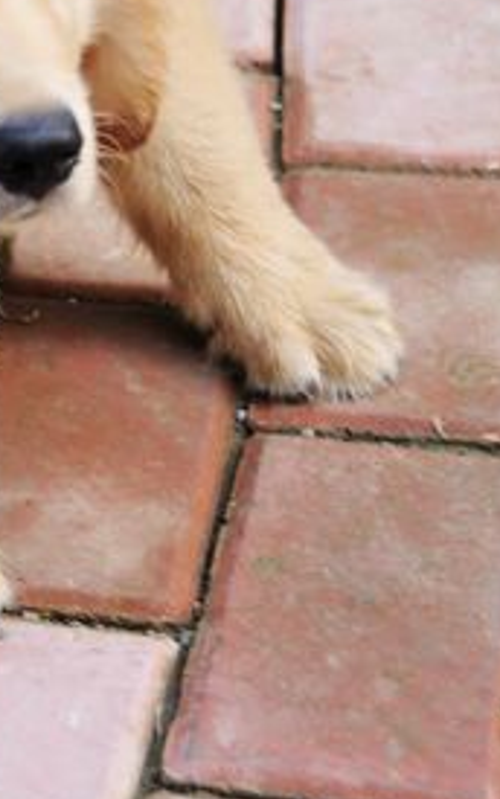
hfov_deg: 7.2
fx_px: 3879
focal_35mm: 178
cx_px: -323
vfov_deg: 11.7
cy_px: 199
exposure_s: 1/80
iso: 200
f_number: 4.8
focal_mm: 50
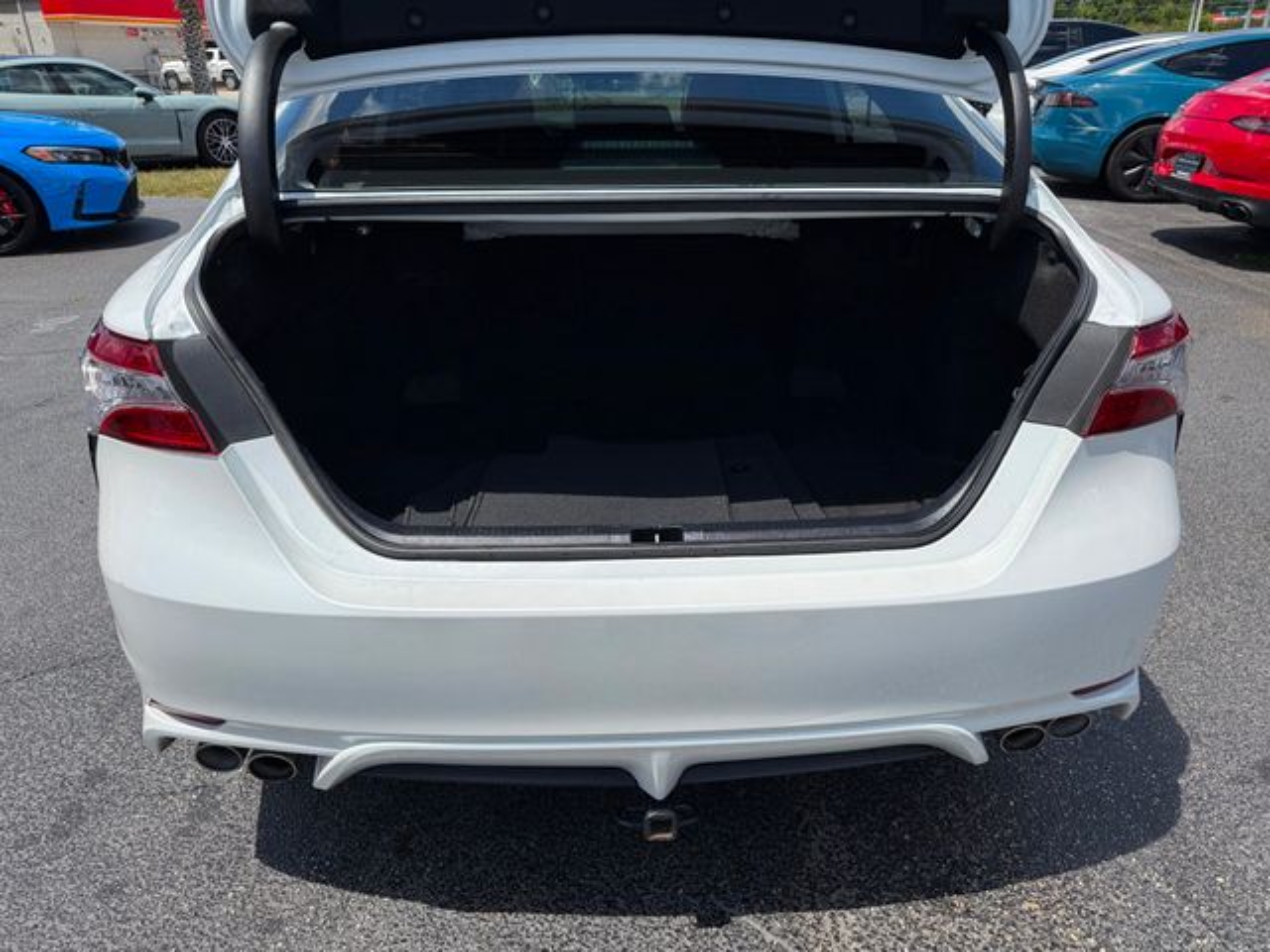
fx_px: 881
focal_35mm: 24
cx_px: 635
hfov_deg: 71.6
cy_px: 476
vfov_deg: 56.8
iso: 100
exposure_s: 1/5714
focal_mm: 6.76
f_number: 1.78
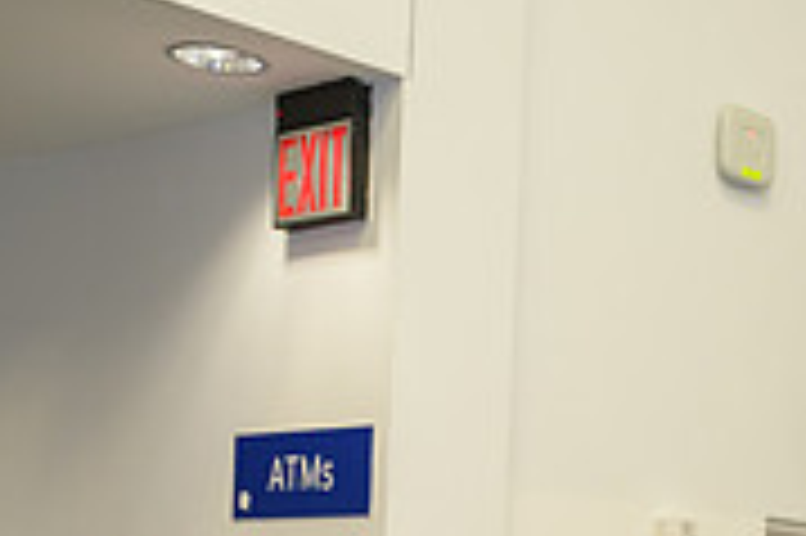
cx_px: 995
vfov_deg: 13.6
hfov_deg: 20.2
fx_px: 2103
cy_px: 831
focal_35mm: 94
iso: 1000
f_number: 3.2
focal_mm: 29
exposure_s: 1/125
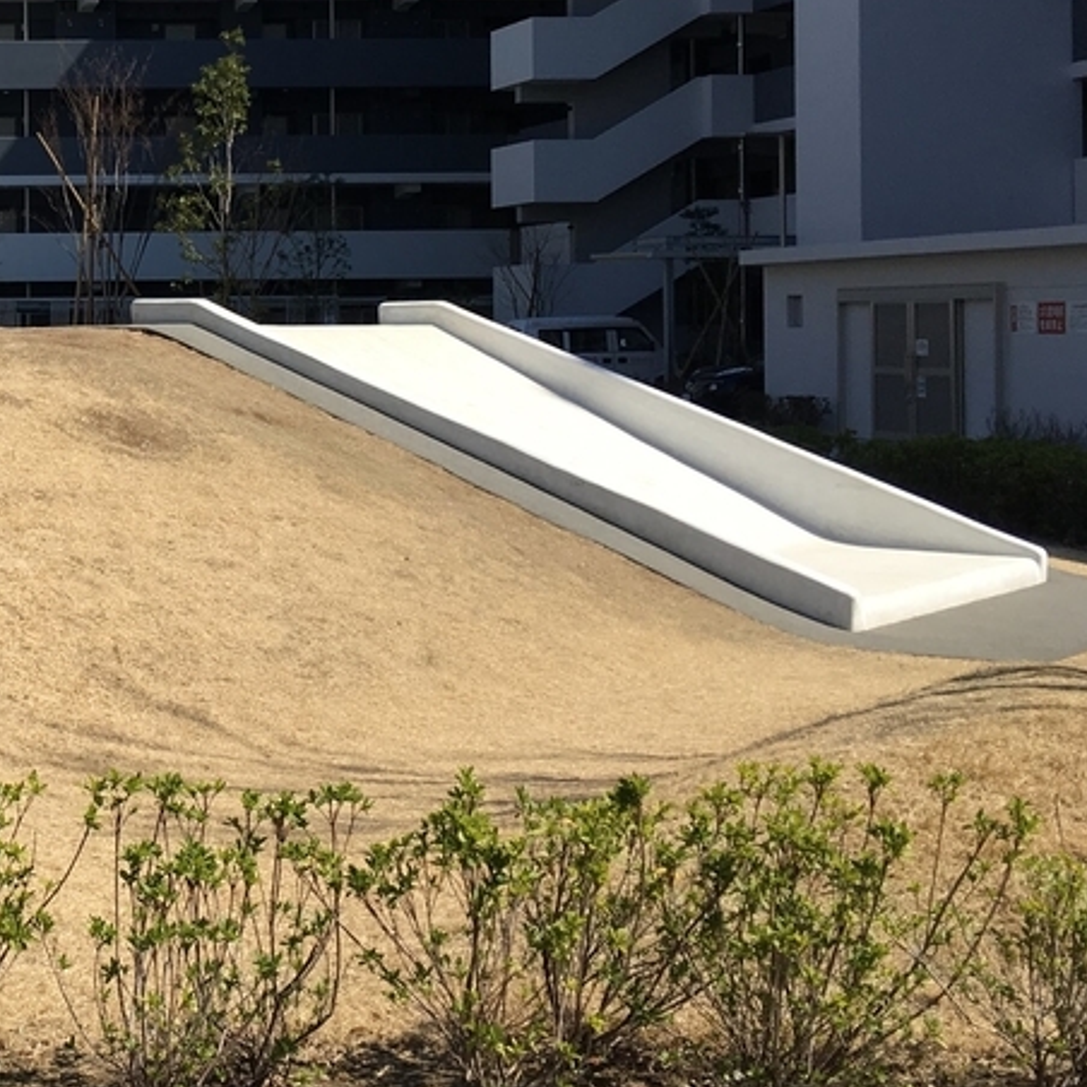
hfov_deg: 23.1
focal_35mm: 68
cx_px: -240
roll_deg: +0.7
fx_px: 2416
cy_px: 305
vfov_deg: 25.1
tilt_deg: +0.3
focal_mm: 4.15
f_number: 2.2
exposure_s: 1/1570
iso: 25
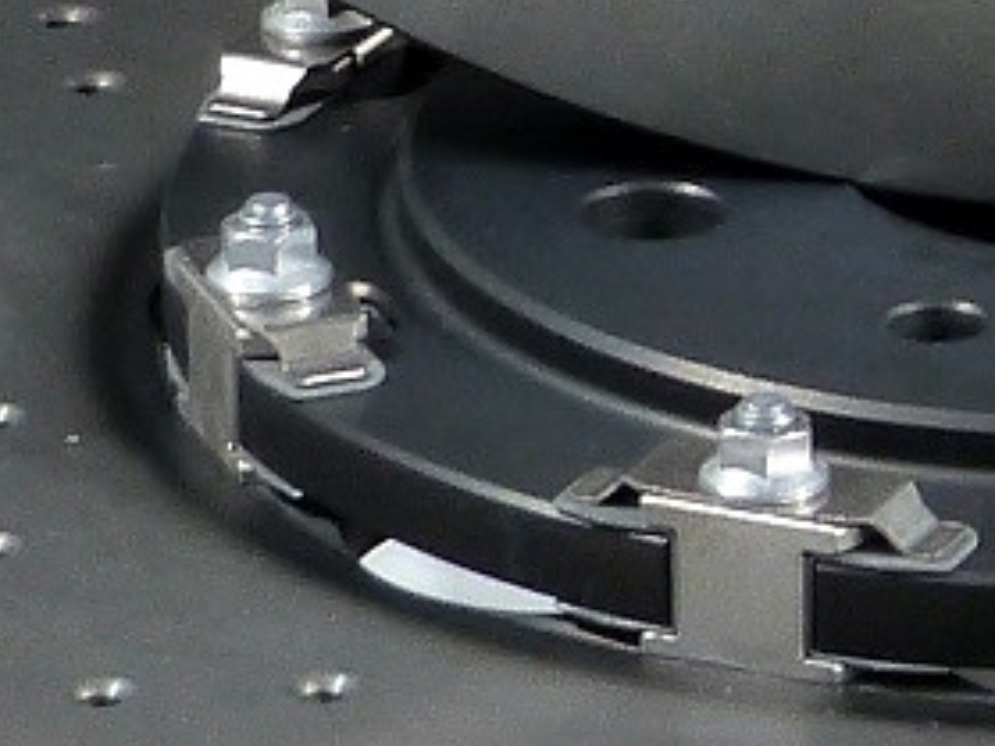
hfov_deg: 4.9
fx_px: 11521
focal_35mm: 401
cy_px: -817
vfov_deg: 3.7
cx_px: 1830
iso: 160
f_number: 3.2
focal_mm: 10
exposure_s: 1/80
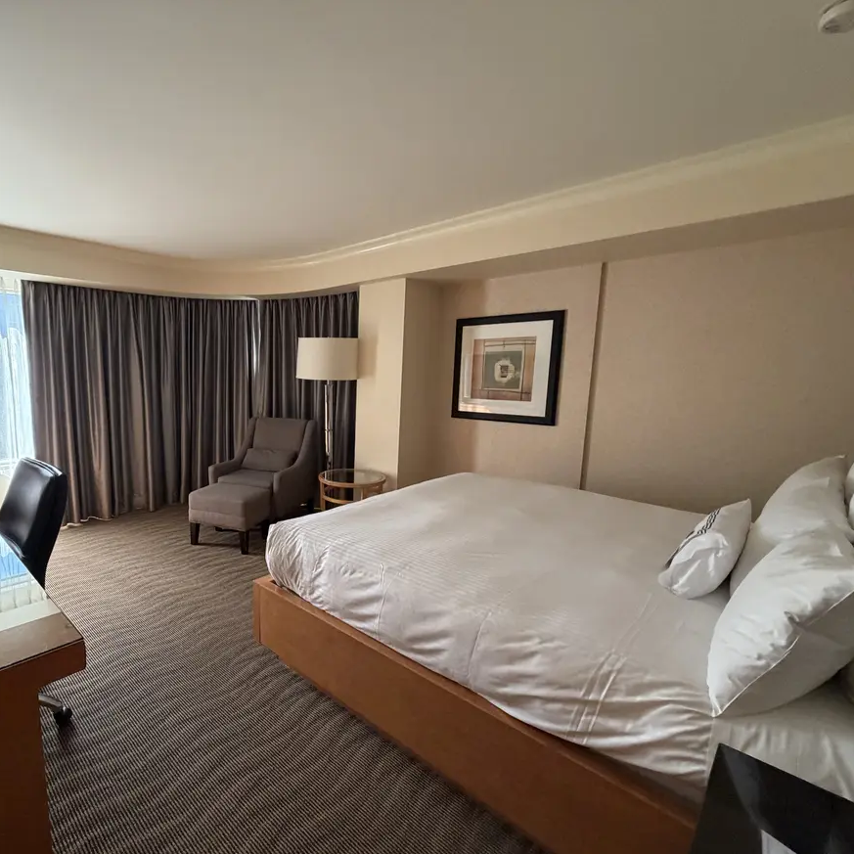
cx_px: 287
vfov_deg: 83.9
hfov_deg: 81.2
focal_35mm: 17
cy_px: 439
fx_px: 474
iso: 320
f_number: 2.2
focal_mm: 2.22
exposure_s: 1/60
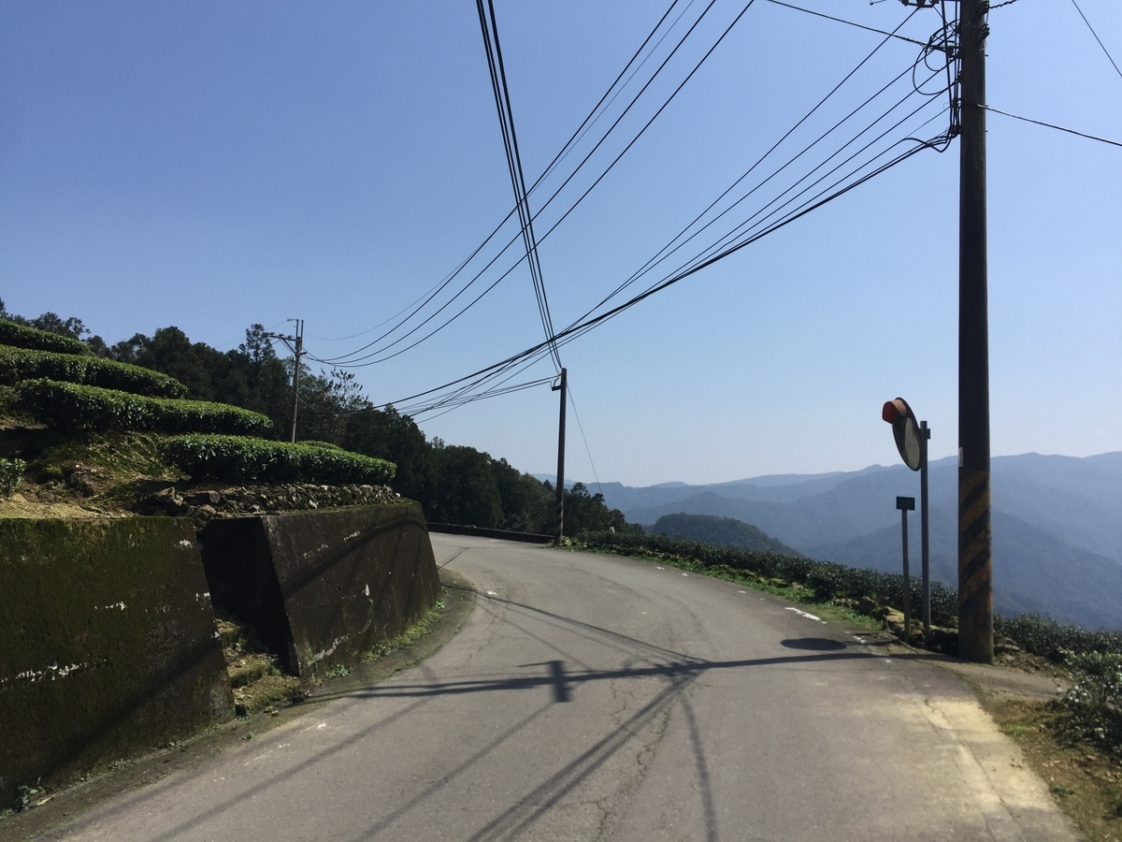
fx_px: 940
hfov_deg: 61.7
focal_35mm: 29
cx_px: 561
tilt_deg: +5.5
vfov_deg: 48.2
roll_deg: -2.2
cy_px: 421
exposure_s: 1/2825
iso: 32
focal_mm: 4.15
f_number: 2.2
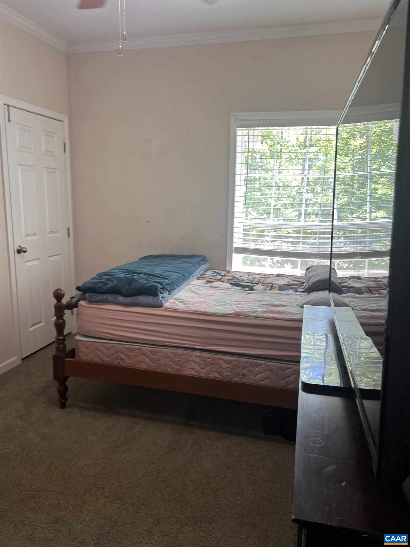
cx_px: 205
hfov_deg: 53.1
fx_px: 411
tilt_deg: -9.2
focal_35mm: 26
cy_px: 274
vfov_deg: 67.3
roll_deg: -0.8
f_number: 1.5
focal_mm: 5.7
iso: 125
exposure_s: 1/120
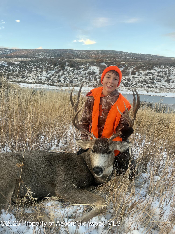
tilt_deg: -11.7
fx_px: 175
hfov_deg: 53.1
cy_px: 117
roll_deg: -2.1
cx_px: 88
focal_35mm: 26
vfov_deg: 67.3
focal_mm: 5.1
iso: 32
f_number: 1.6
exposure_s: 1/122
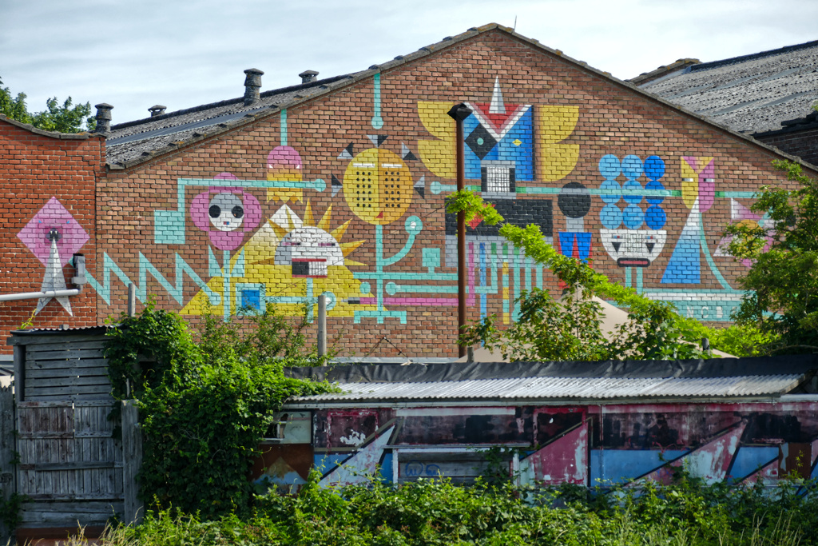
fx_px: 5136
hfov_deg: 9.1
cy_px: 273
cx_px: 409
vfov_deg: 6.1
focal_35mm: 226
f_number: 4
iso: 125
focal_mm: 82.3
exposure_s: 1/500
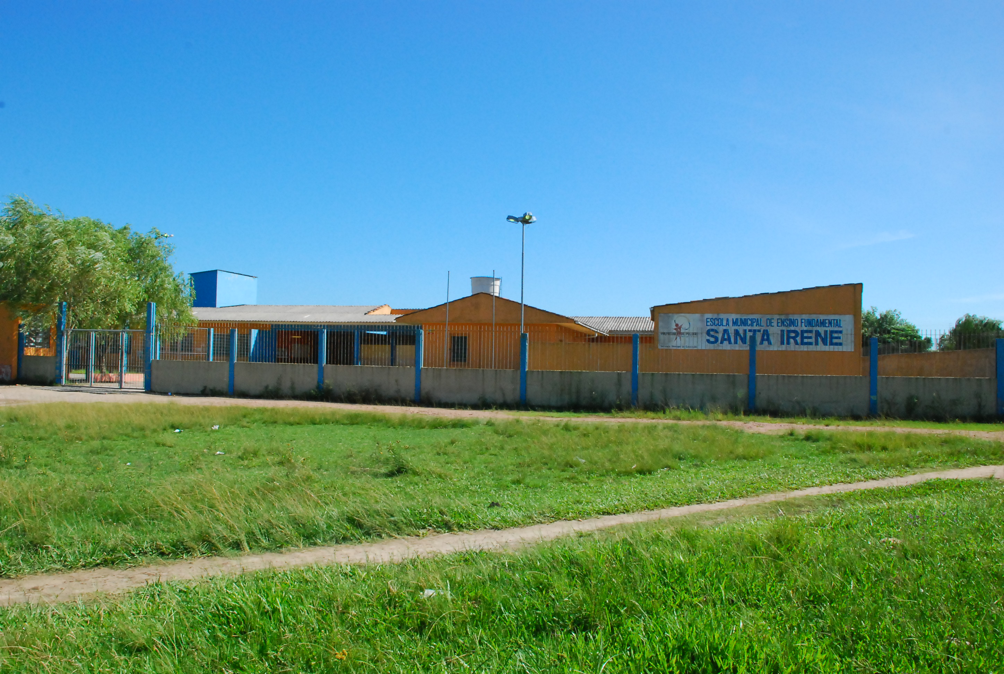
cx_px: 502
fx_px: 755
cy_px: 337
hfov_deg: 67.3
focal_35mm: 27
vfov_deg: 48.1
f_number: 14
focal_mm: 18
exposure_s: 1/500
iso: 1000
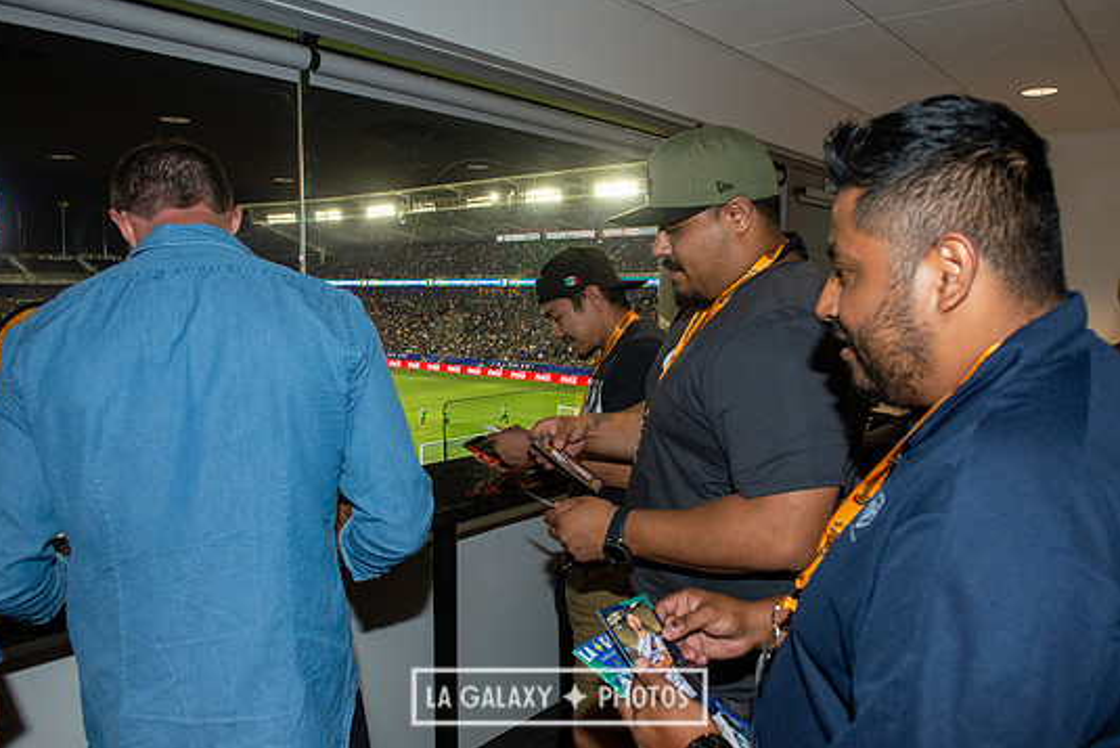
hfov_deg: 69.4
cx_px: 559
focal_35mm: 26
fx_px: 809
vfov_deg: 49.6
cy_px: 382
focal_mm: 24
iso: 640
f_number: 6.3
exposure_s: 1/100
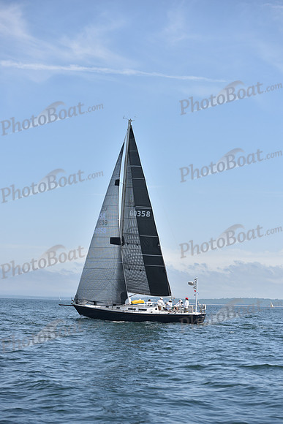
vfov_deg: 23.9
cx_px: 142
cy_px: 212
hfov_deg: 16.1
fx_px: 1002
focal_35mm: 85
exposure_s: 1/3200
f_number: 4
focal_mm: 85
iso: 200
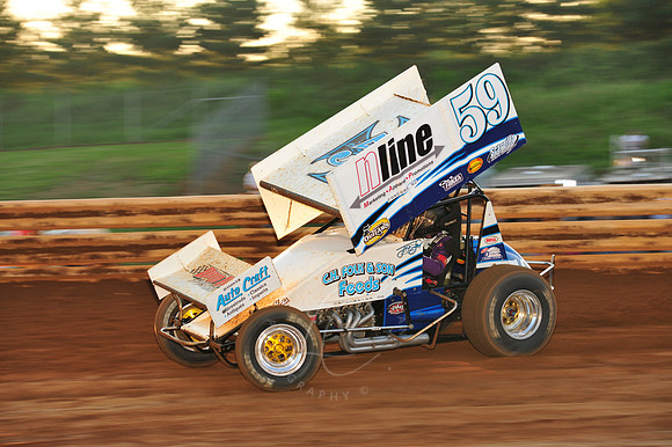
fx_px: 2705
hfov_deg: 14.2
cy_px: 224
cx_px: 336
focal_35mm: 145
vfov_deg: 9.5
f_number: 7.1
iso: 640
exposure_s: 1/320
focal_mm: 145
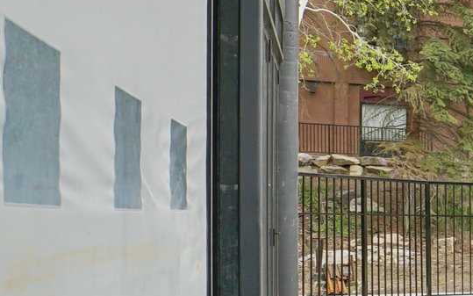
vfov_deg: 20.8
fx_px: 799
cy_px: 214
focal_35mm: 62
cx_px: 884
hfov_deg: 20.7
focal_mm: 16
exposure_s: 1/320
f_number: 8
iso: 400
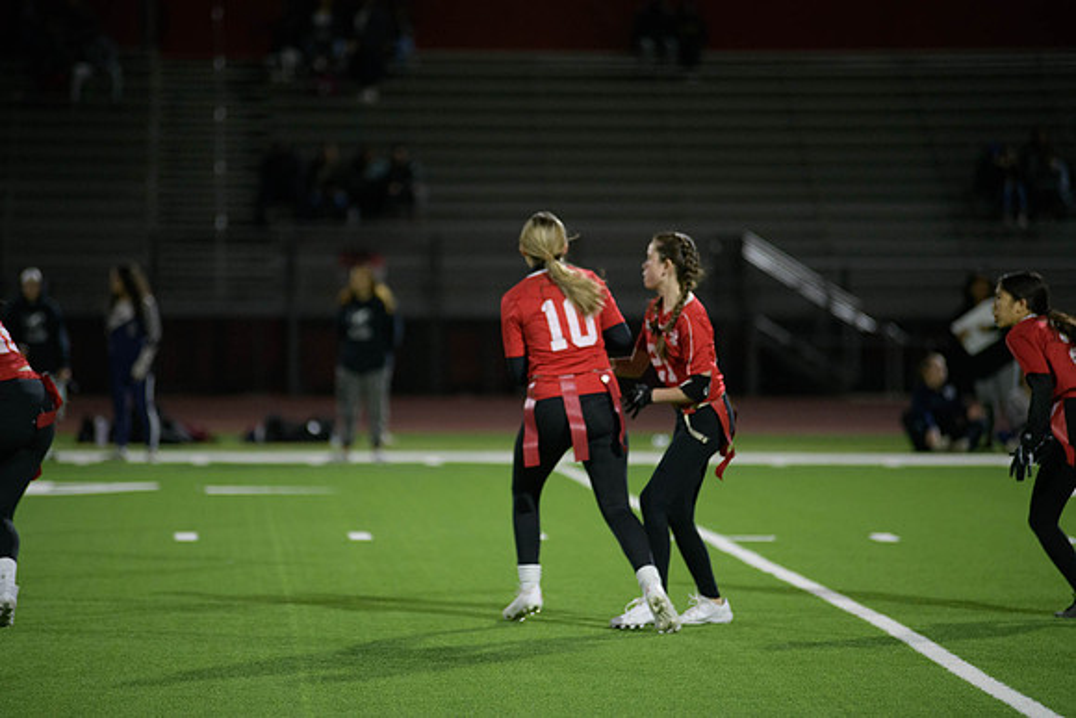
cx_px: 538
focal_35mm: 200
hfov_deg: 10.3
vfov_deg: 6.9
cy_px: 359
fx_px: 5979
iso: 2800
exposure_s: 1/640
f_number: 2.8
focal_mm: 200
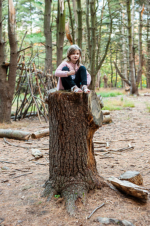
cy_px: 113
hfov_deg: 26.9
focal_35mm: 50
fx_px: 313
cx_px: 75
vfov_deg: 39.6
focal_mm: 50
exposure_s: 1/80
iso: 1000
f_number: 3.2
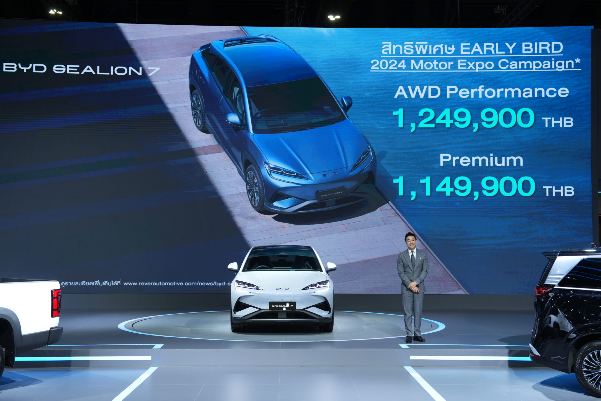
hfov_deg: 41.9
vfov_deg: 28.7
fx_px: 785
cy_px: 200
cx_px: 300
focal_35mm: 47
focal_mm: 47
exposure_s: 1/160
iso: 500
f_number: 4.5
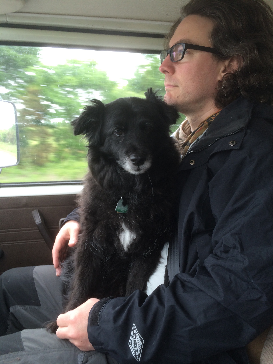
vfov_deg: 60.0
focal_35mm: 30
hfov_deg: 46.8
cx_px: 136
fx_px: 315
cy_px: 182
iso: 50
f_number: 2.2
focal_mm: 4.12
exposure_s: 1/60
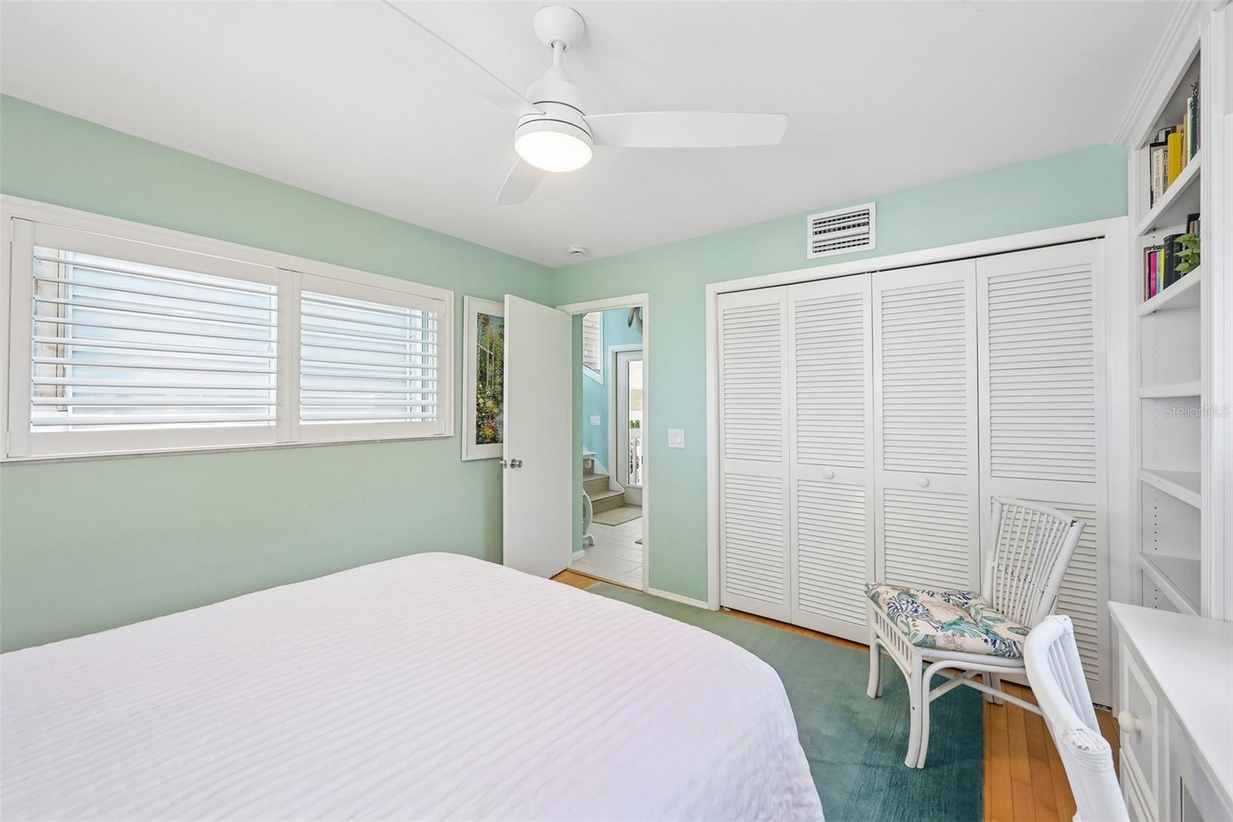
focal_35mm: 14
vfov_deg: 81.2
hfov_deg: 104.3
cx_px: 616
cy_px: 411
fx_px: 479
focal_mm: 14
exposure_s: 1/50
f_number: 8
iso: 400
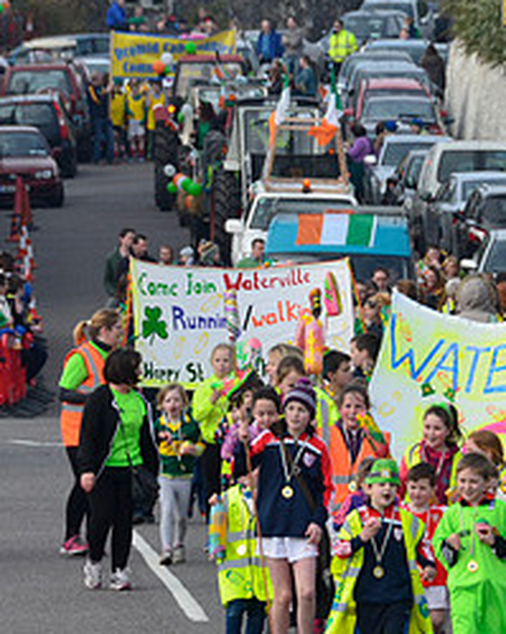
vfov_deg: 3.0
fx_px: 12269
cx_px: 384
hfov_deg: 2.4
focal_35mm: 655
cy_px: 334
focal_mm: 200
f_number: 11
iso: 200
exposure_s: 1/125
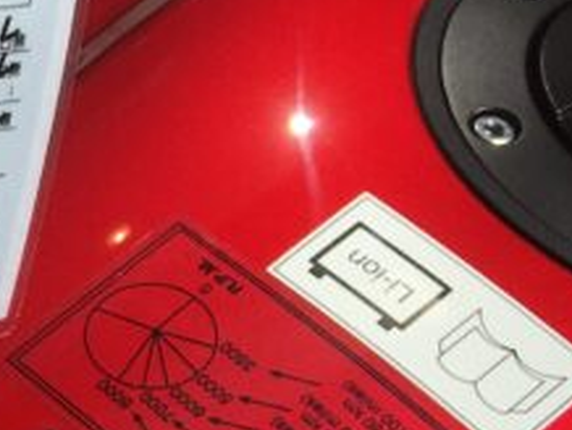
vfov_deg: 10.9
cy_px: 191
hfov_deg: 12.8
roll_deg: -0.6
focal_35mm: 136
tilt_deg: -35.2
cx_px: -546
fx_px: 2250
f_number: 2.2
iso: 25
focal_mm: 4.15
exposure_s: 1/4274
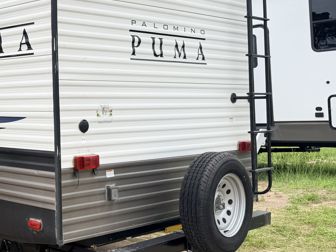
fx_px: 544
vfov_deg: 26.0
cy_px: 93
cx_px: -48
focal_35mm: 56
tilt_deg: +1.1
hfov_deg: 30.2
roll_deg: +2.1
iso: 80
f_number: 1.78
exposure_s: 1/2907
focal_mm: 6.76
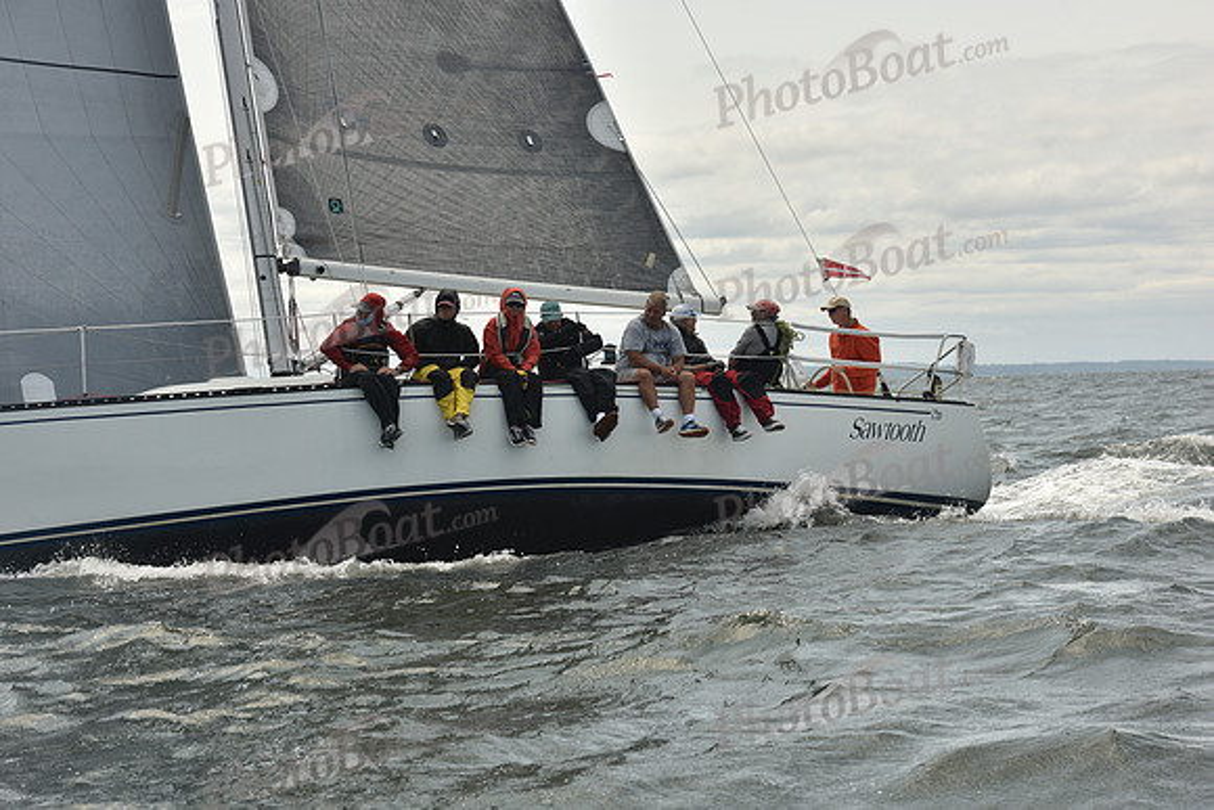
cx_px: 607
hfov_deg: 20.4
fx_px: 3373
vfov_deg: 13.7
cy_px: 405
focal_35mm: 100
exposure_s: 1/800
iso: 250
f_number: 9
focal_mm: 100
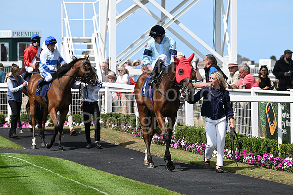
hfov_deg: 12.1
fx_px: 1384
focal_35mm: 170
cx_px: 146
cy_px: 98
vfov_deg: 8.1
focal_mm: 170
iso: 400
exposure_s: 1/2500
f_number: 5.6
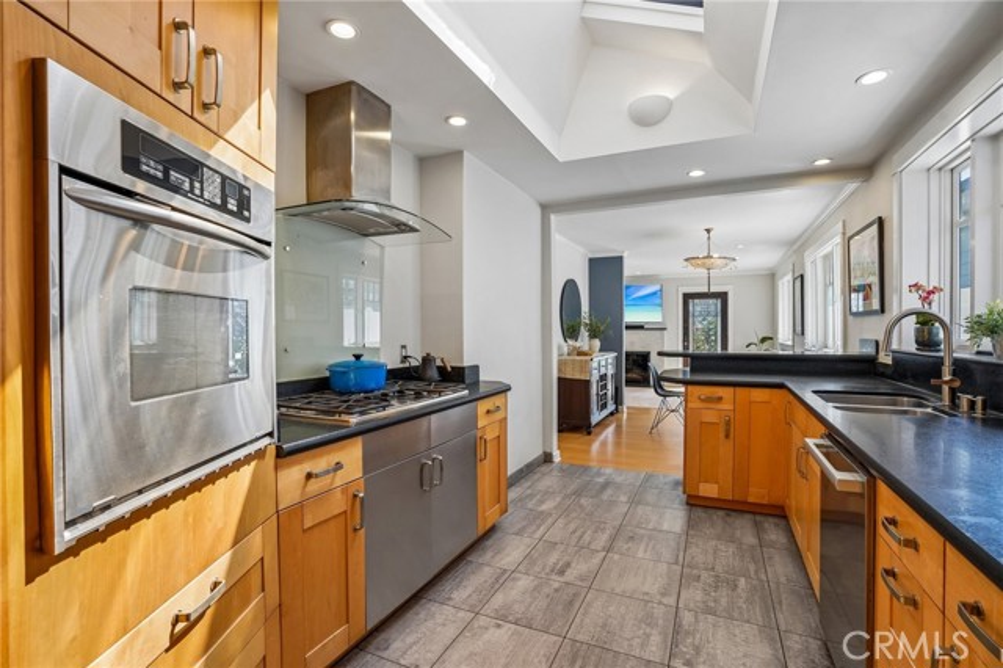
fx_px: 446
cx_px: 502
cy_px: 334
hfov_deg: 96.8
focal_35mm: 16
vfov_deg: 73.7
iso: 400
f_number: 8
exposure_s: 1/40
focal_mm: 16
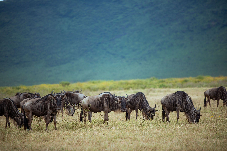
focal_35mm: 200
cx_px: 114
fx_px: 1261
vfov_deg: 6.9
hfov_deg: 10.3
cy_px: 76
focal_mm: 200
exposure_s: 1/320
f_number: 2.8
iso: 100
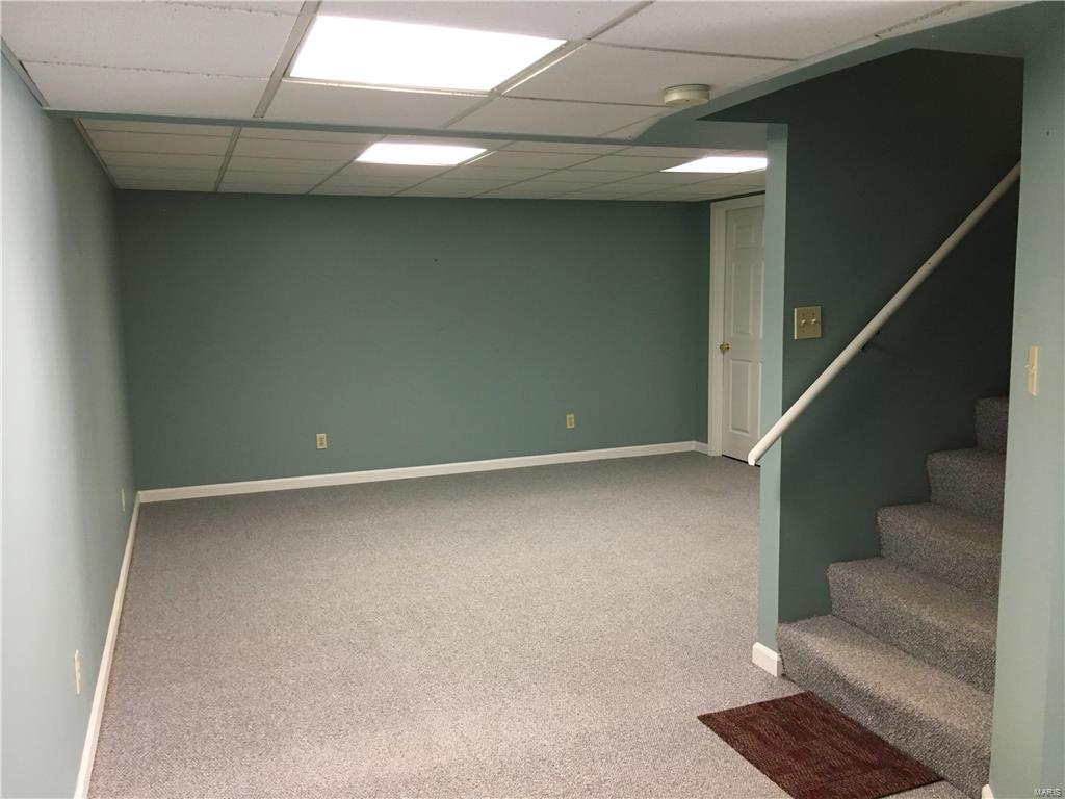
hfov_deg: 61.7
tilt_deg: -8.0
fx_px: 892
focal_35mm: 29
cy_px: 400
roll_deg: +2.0
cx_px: 532
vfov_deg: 48.2
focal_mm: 4.15
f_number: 2.2
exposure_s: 1/30
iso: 125
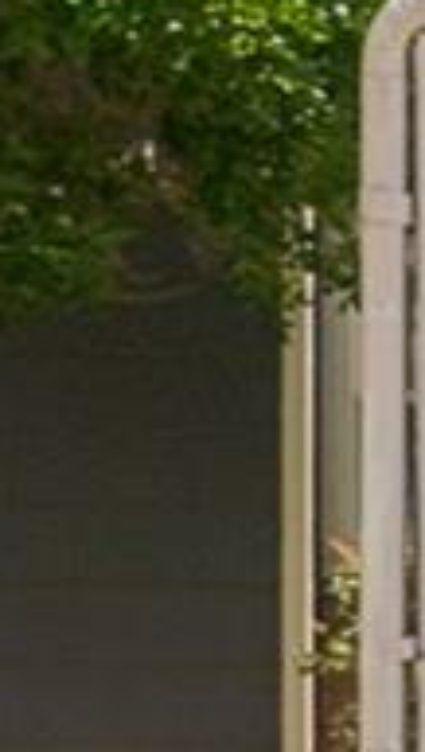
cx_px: 2148
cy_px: 347
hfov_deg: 5.2
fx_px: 3635
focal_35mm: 182
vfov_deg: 11.8
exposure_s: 1/250
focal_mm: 14
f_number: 8
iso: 100
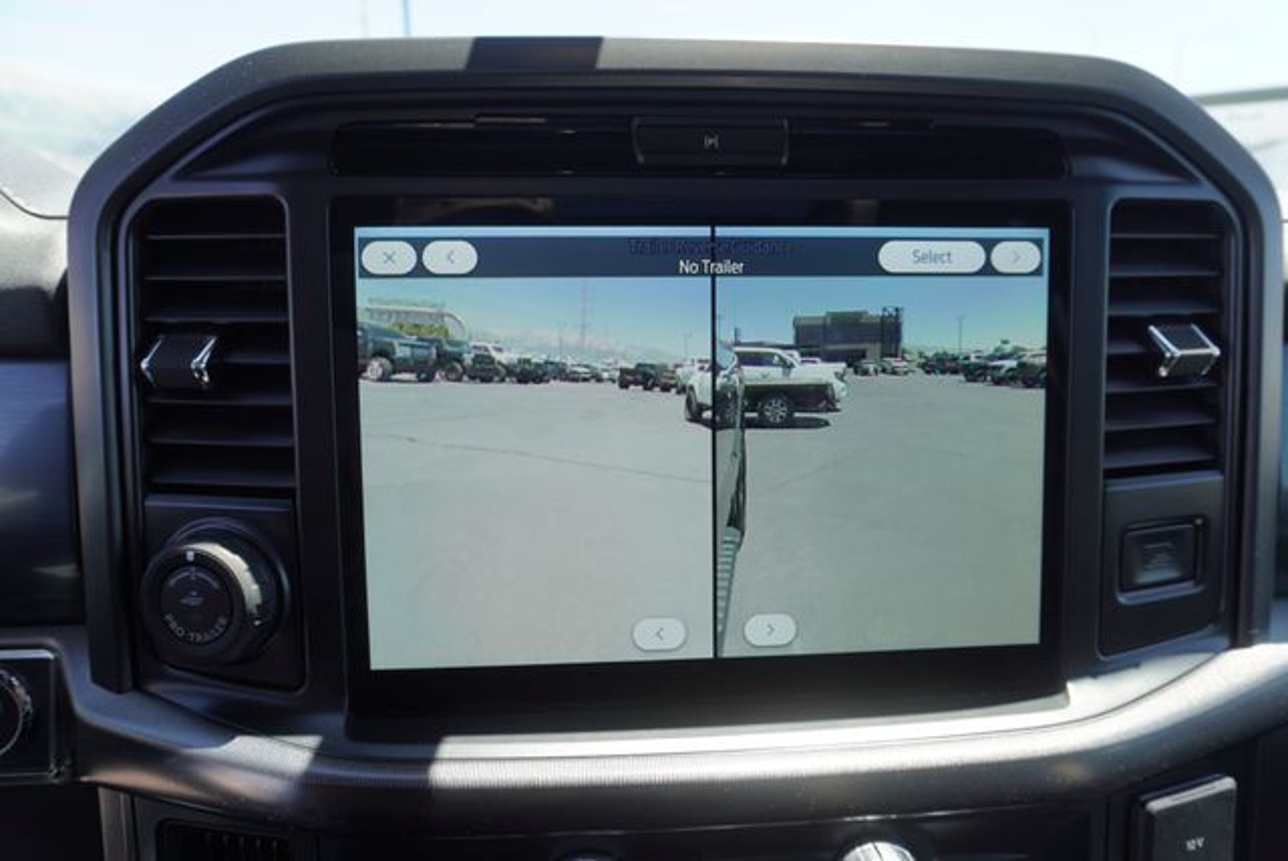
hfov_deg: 73.7
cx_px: 644
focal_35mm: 24
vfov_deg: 53.2
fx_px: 859
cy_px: 430
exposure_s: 1/100
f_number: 5
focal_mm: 16
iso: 100
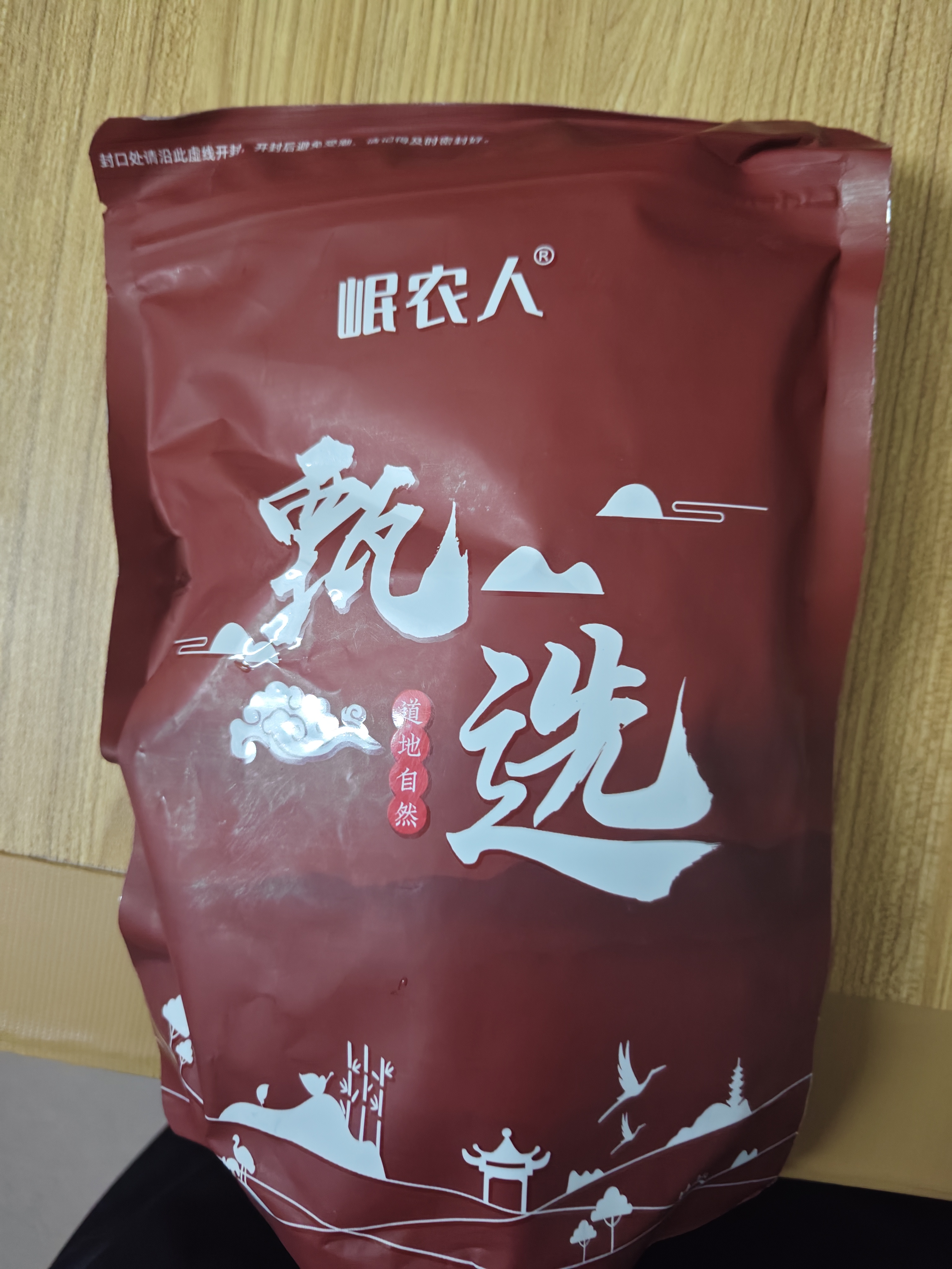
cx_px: 476
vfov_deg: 73.9
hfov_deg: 58.9
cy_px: 634
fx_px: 843
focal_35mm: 23
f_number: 1.88
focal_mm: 5.56
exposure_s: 1/33.3
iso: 1550
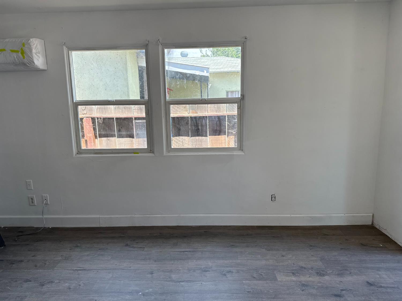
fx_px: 279
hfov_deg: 71.6
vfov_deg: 56.8
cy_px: 150
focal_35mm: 24
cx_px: 201
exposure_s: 1/428
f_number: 1.78
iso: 100
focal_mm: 6.76
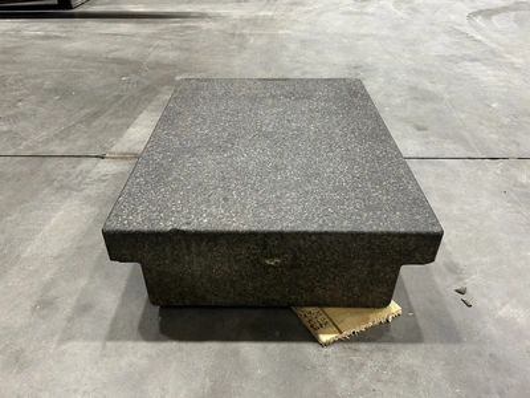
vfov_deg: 53.1
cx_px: 265
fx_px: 398
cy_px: 199
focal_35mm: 26
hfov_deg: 67.3
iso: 320
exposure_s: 1/60
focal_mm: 5.7
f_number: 1.5
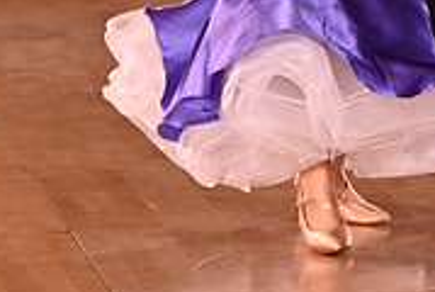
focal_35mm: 501
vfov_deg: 2.7
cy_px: -153
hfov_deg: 4.1
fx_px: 6064
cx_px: 322
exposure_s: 1/200
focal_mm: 155
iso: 2000
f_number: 5
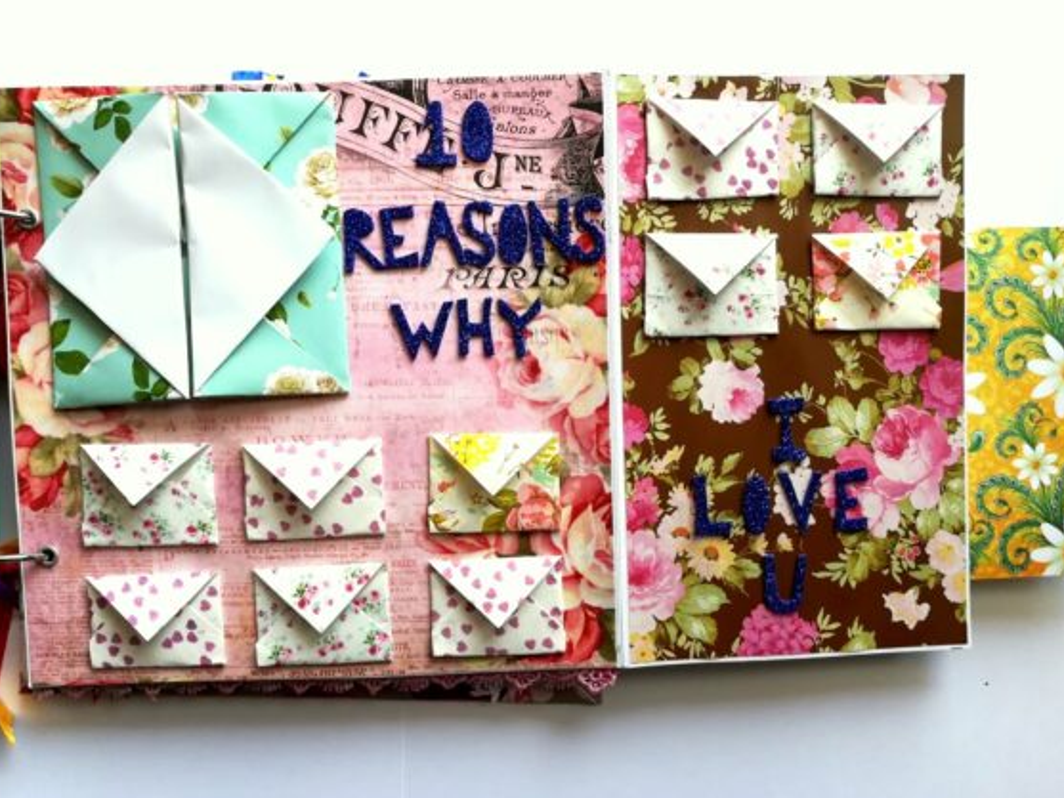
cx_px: 543
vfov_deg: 49.8
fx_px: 861
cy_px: 403
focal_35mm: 28
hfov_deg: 63.4
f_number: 2.2
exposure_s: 1/100
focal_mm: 3.83
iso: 100
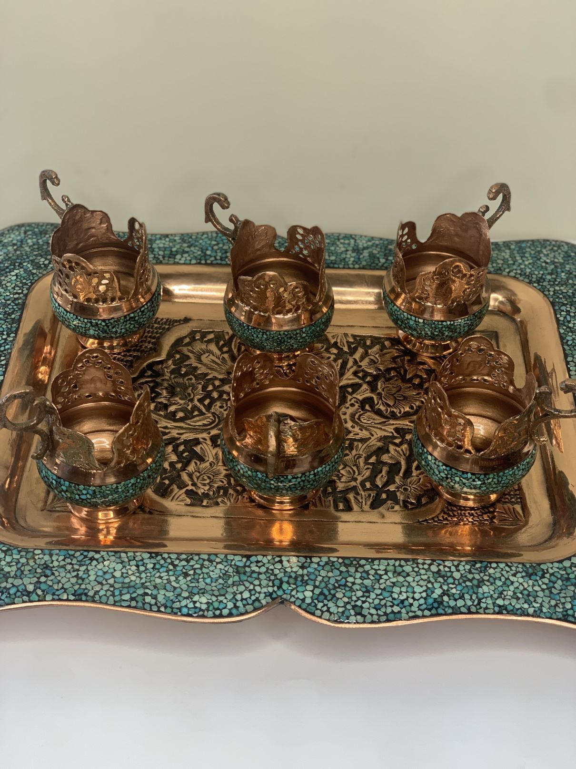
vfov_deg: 36.8
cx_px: 288
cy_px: 384
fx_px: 1154
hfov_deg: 28.0
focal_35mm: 52
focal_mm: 6
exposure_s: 1/122
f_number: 2.4
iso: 64
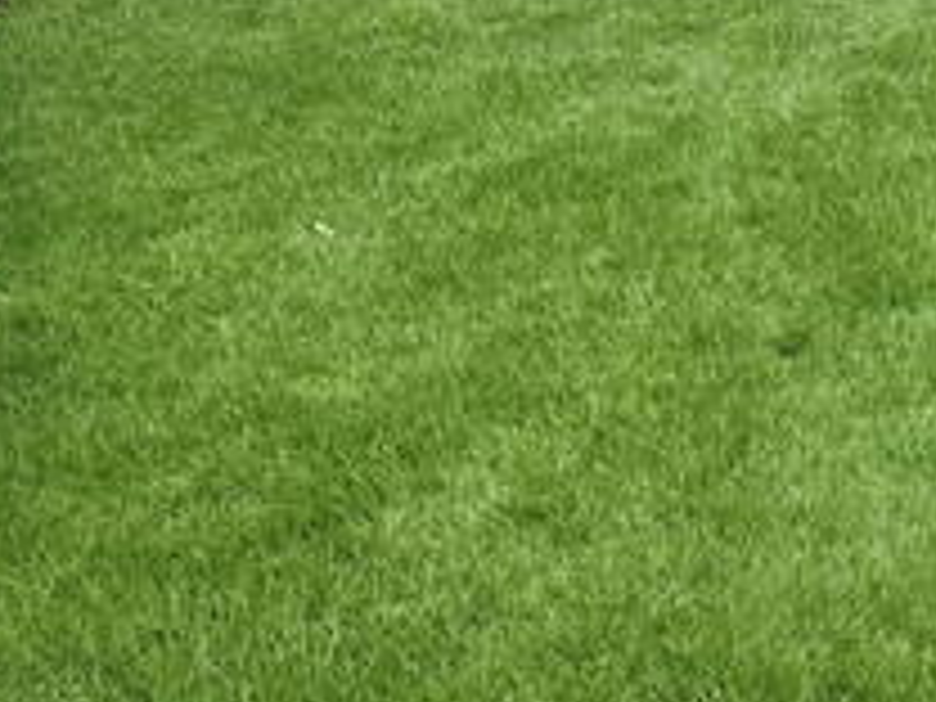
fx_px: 2028
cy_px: -369
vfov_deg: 17.5
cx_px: 909
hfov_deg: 24.9
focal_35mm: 75
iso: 40
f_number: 1.9
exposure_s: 1/992
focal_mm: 2.2
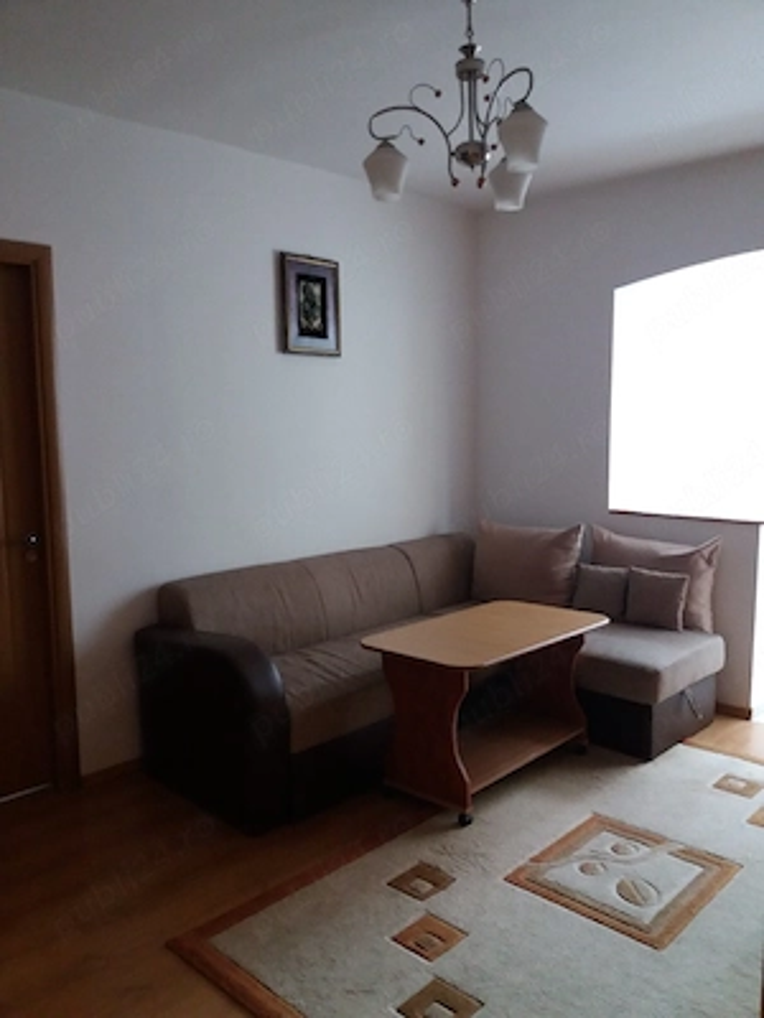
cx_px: 382
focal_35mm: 28
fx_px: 824
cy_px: 509
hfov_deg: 49.7
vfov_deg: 63.4
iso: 160
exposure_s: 1/30
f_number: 1.9
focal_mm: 3.7
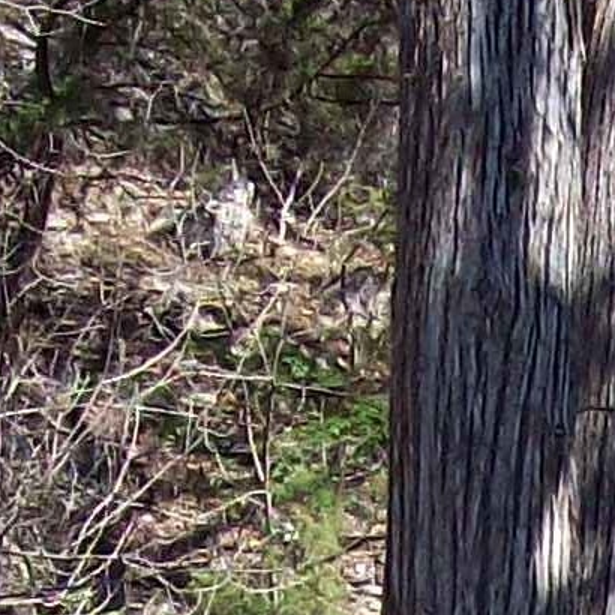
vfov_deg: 7.2
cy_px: 1167
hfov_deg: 7.3
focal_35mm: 237
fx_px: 4764
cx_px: 843
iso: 80
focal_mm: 6
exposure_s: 1/473
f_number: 2.7
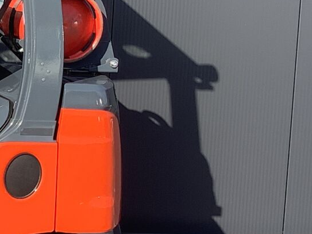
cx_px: -249
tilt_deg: -6.4
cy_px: 67
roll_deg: -0.4
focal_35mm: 117
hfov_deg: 14.7
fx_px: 1054
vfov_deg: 12.6
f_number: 2.4
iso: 25
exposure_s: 1/519
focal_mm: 3.3
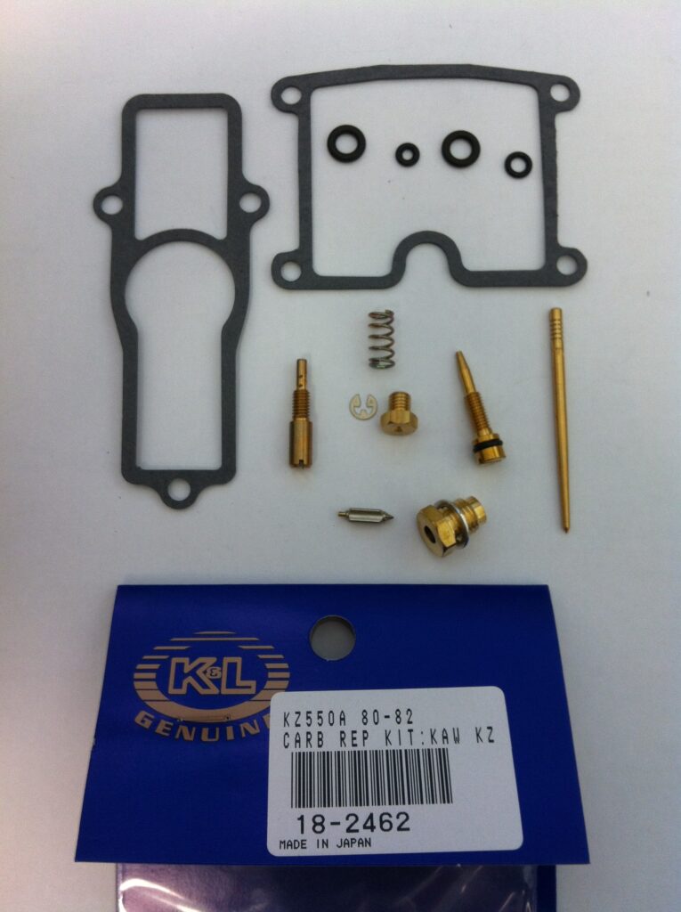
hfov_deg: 40.6
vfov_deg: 52.7
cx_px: 340
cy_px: 456
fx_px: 920
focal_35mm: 35
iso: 100
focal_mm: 3.85
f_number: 2.8
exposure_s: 1/15
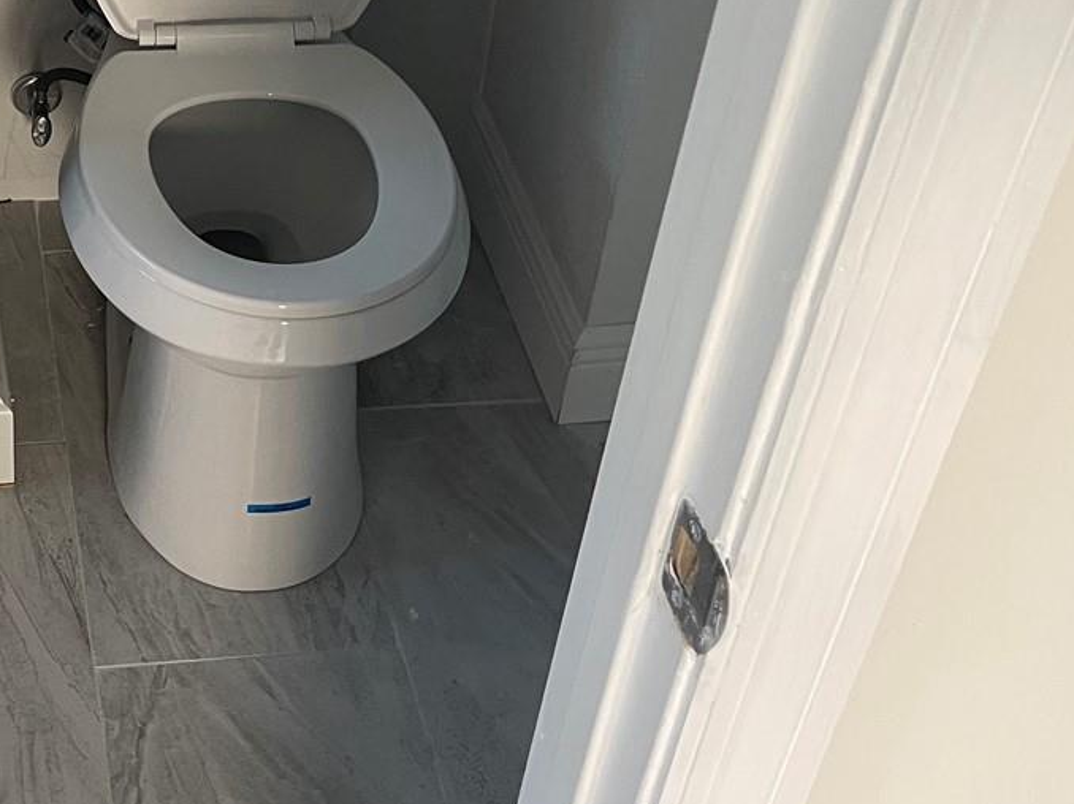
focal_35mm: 59
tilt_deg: -37.0
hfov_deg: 30.6
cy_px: 55
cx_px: 25
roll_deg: +1.7
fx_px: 1830
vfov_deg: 24.0
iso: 160
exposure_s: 1/60
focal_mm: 5.1
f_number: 1.6
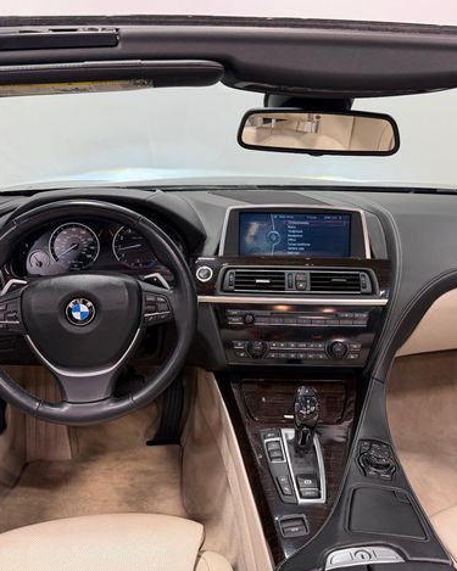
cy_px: 281
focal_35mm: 32
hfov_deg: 45.6
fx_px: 541
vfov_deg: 55.7
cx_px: 264
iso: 80
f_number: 1.78
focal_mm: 6.76
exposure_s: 1/120
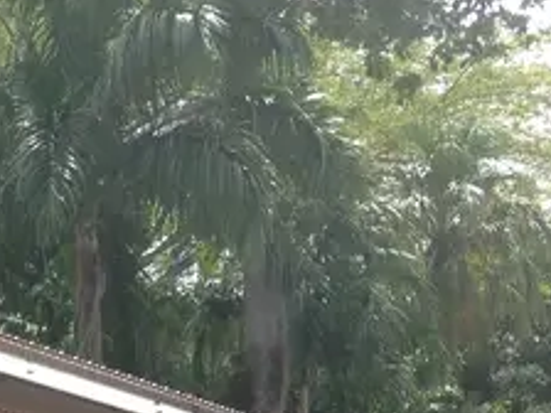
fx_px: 1799
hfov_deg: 17.0
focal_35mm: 113
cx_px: -15
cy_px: 656
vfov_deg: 12.3
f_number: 2.4
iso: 50
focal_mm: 4.12
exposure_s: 1/630
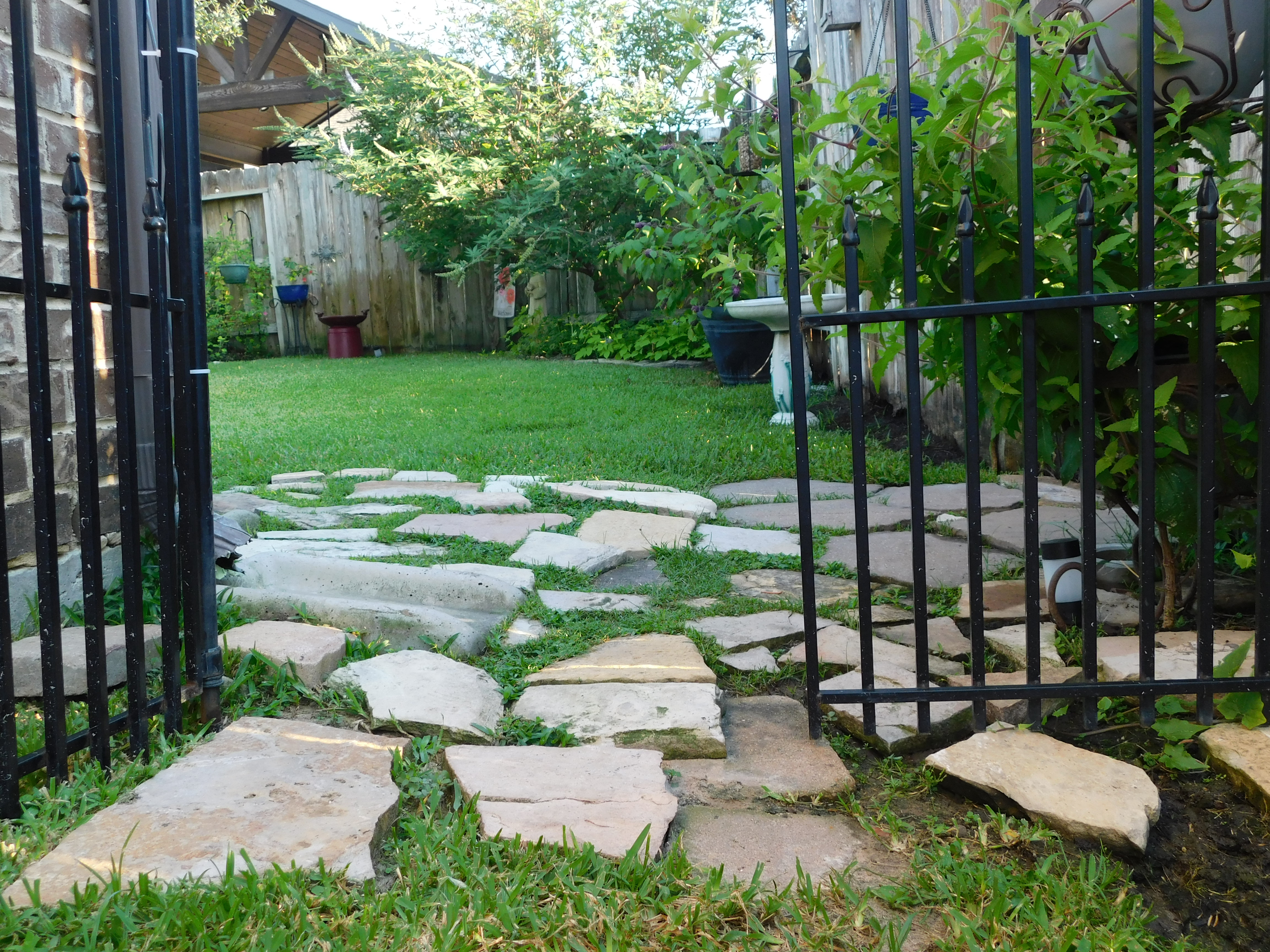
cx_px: 635
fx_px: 1101
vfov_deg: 46.8
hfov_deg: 60.0
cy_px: 476
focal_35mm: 30
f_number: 3.2
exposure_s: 1/80
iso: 125
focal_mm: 5.3
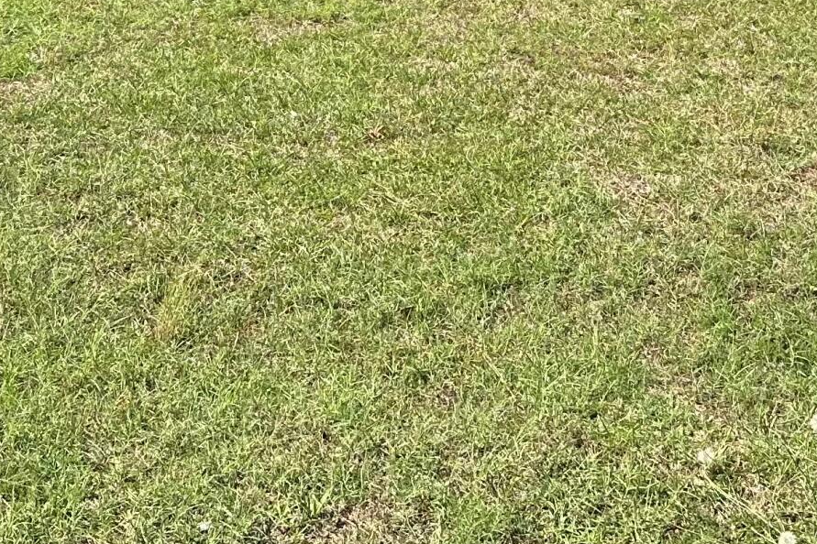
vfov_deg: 15.2
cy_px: -239
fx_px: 1906
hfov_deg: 24.1
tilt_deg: -0.3
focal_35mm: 84
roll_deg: -0.1
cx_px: 517
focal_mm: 6.86
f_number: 1.78
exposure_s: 1/1949
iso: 80
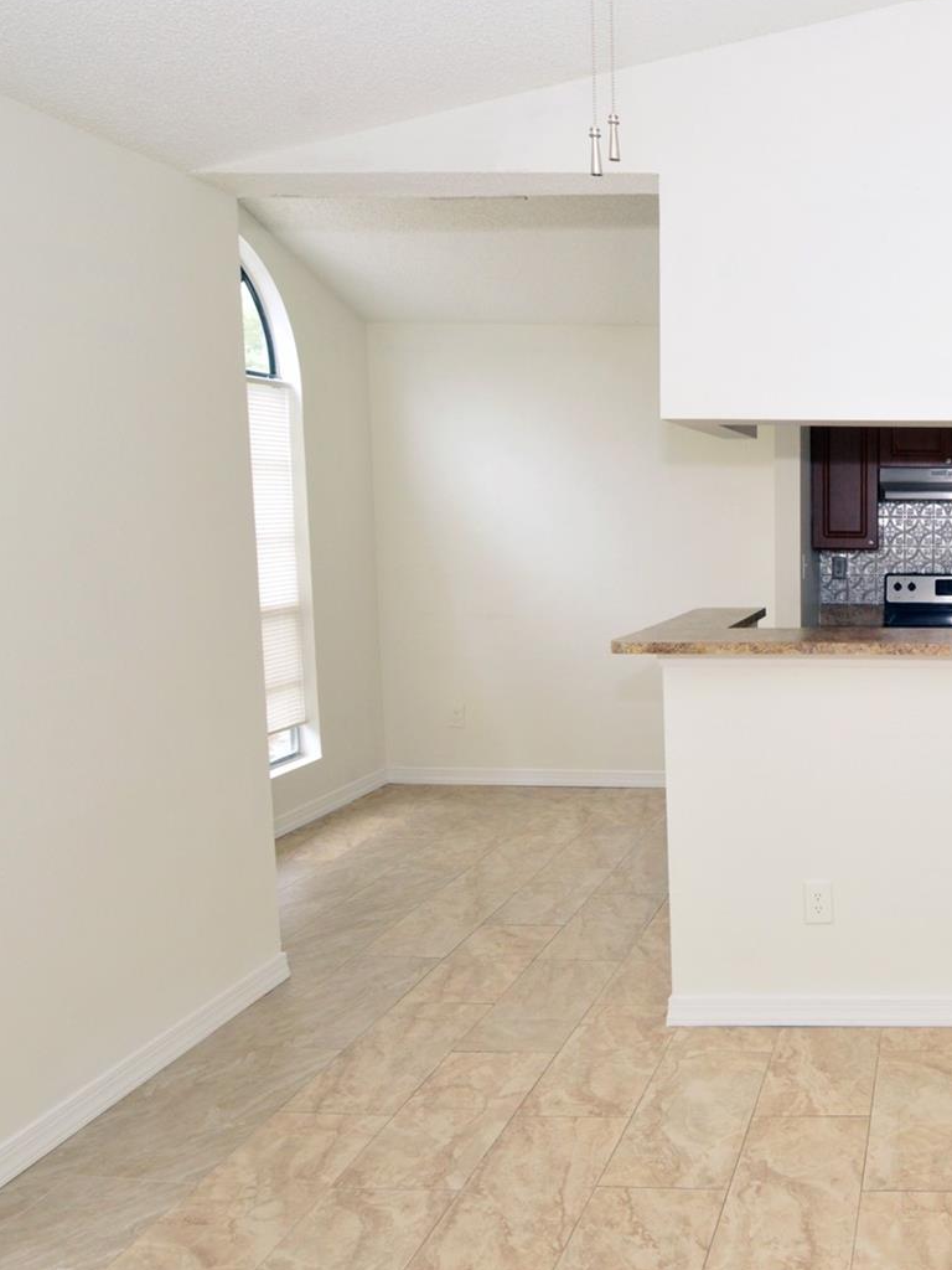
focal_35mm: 27
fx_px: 990
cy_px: 624
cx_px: 930
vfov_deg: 65.3
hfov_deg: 44.5
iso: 800
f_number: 10
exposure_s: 1/80
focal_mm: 12
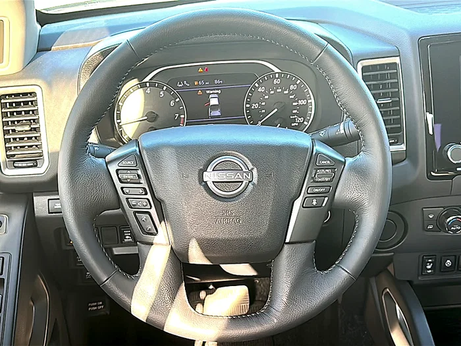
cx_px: 230
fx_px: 586
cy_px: 173
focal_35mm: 44
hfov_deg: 42.9
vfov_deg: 32.9
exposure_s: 1/150
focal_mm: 6.86
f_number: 1.78
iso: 100
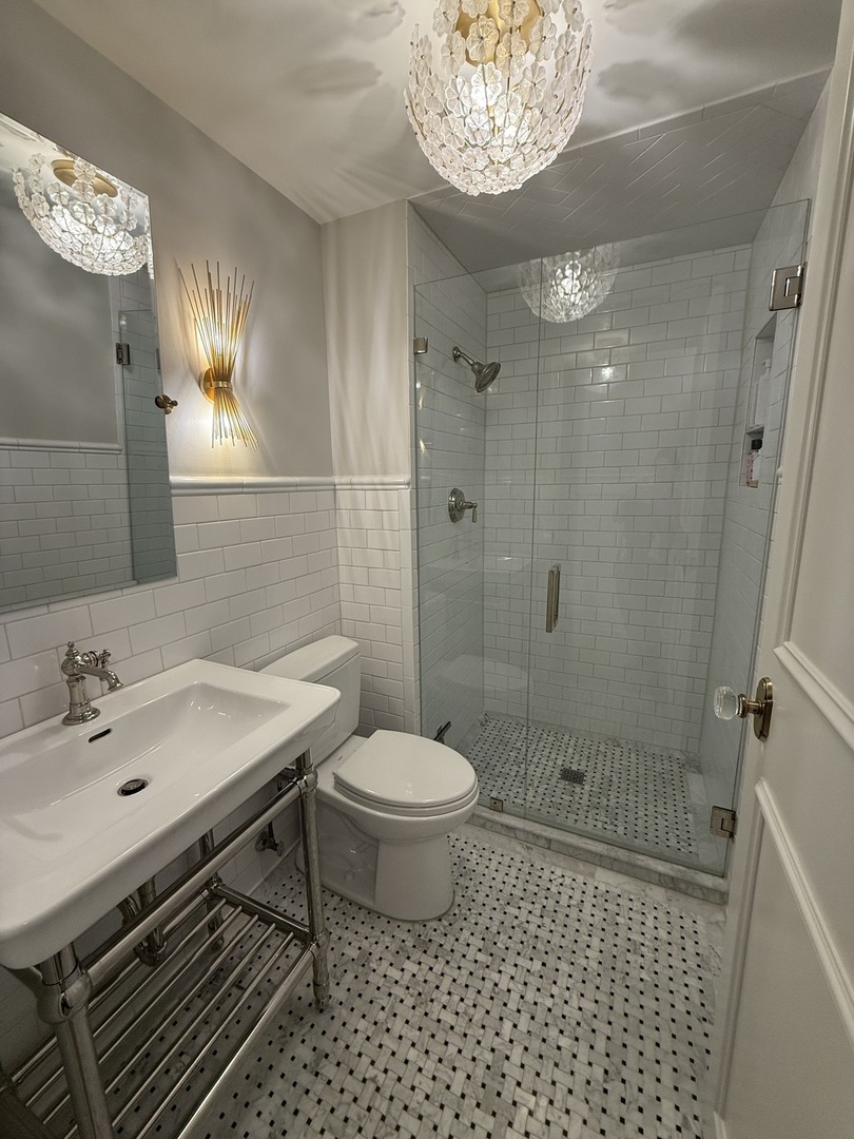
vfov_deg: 102.1
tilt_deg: -10.8
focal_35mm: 14
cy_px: 570
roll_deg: +0.9
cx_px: 427
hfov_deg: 85.7
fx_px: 461
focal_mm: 2.22
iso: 200
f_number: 2.2
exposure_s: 1/120
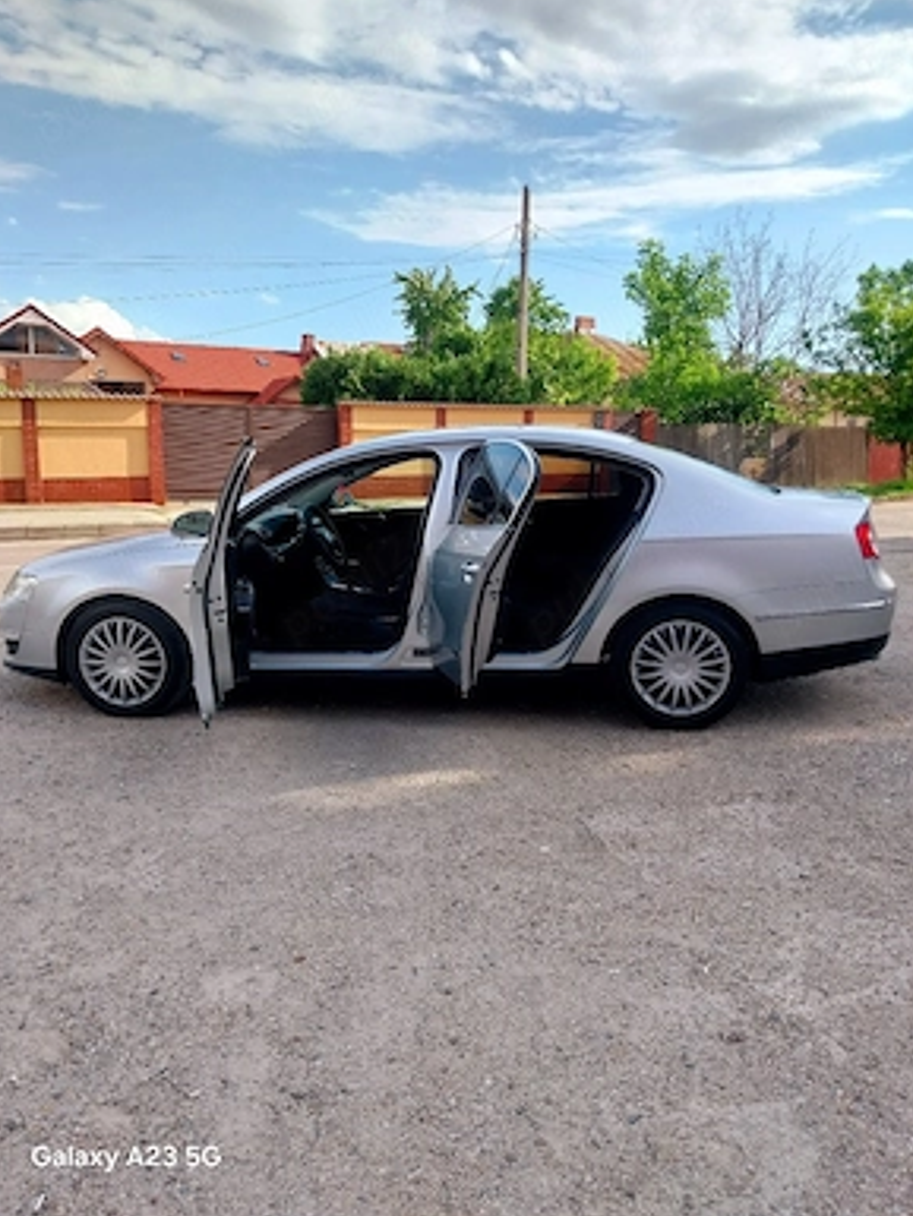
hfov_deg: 51.4
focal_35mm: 27
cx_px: 445
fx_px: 949
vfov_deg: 65.3
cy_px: 600
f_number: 1.8
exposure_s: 1/769
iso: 25
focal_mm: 4
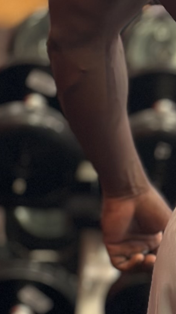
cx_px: 379
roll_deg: -3.0
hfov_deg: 4.6
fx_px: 2133
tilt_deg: -10.8
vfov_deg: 8.4
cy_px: 183
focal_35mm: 257
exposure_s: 1/50
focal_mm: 6.86
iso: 100
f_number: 1.78
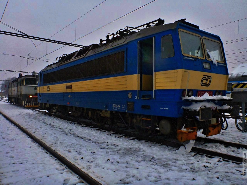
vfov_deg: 49.7
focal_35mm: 28
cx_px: 124
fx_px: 200
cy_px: 92
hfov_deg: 63.4
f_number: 3.3
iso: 400
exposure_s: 1/50
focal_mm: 4.9
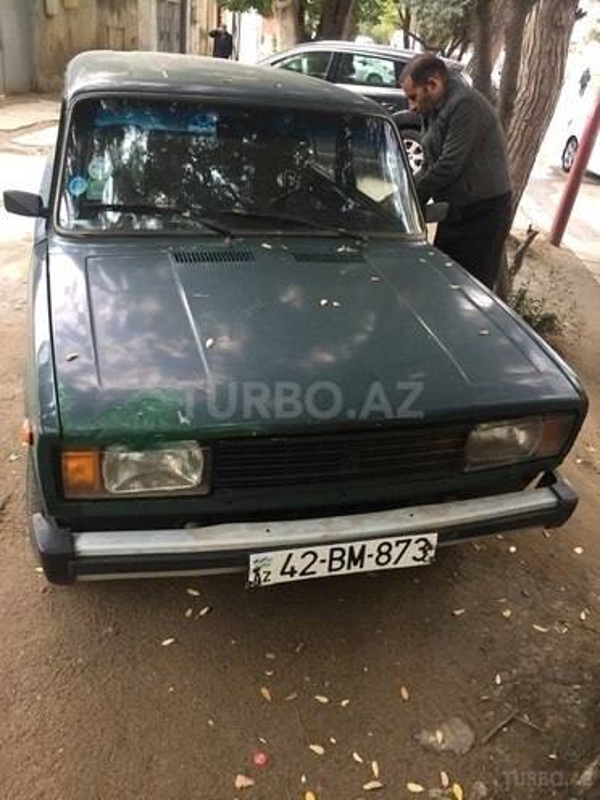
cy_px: 400
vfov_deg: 61.7
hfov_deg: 48.2
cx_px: 300
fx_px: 670
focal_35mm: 29
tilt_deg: -28.6
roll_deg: -6.8
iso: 64
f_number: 2.2
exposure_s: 1/33
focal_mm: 4.15
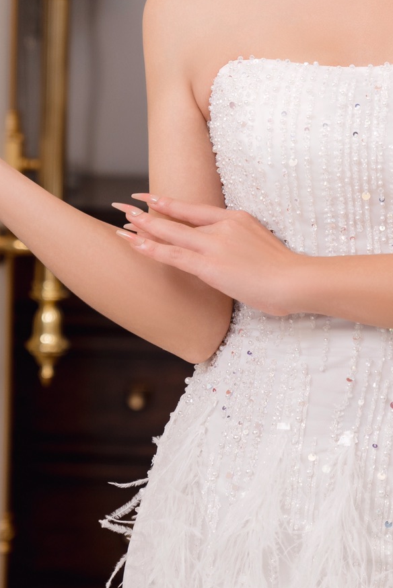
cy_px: 155
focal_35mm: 179
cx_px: 323
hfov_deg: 7.7
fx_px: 2929
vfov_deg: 11.5
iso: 400
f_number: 3.2
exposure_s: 1/200
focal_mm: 68
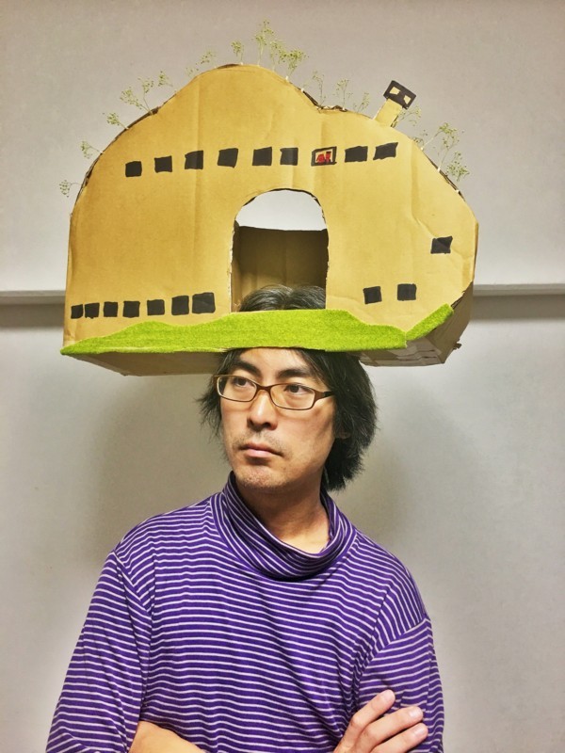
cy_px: 376
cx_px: 282
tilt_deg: +3.3
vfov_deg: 61.7
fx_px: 631
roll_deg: +1.1
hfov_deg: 48.2
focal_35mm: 29
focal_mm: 4.15
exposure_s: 1/15
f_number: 2.2
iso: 40
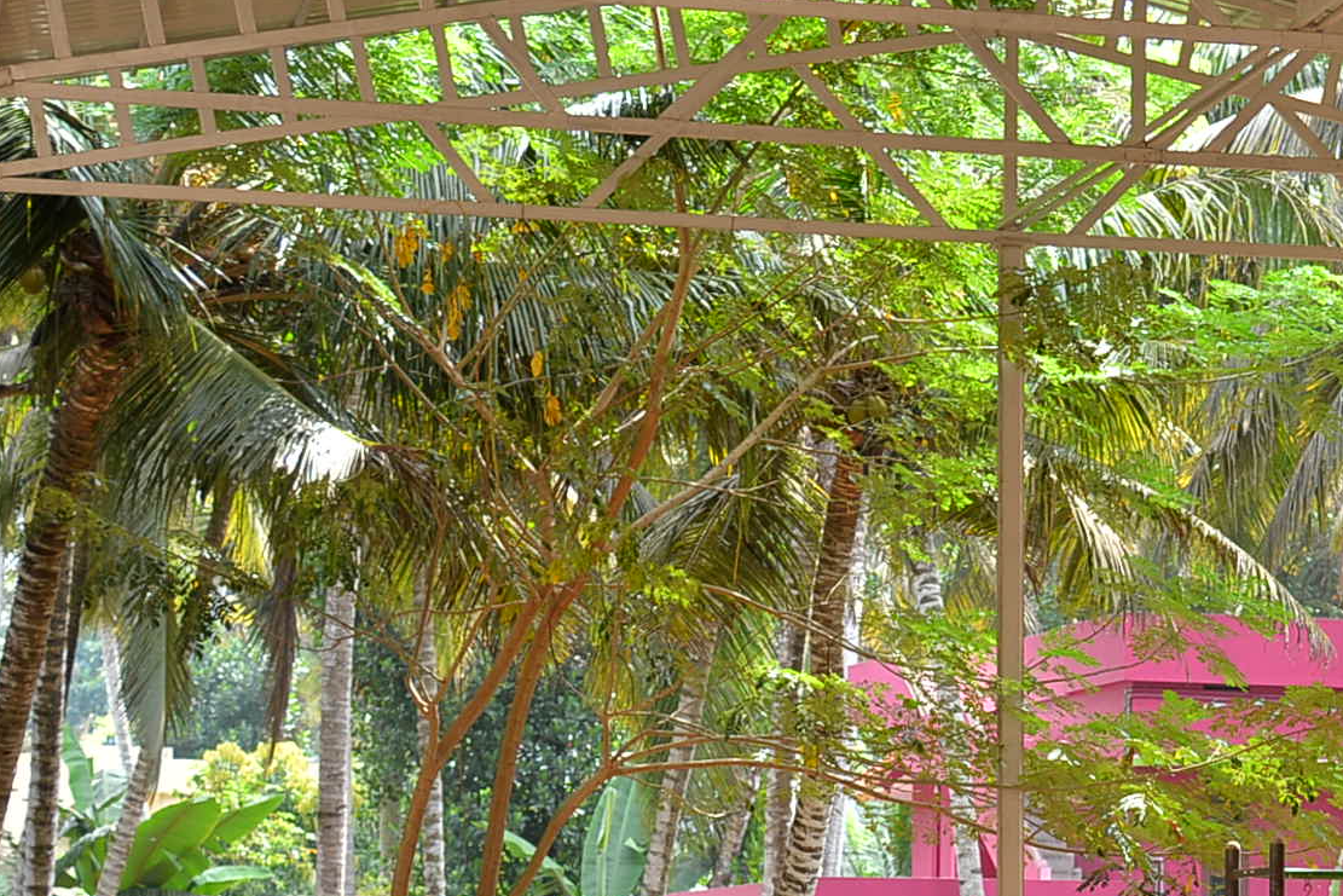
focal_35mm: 130
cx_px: 1540
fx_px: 4850
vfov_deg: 10.5
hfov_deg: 15.3
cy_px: 851
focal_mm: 48
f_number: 4
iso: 200
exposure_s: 1/200
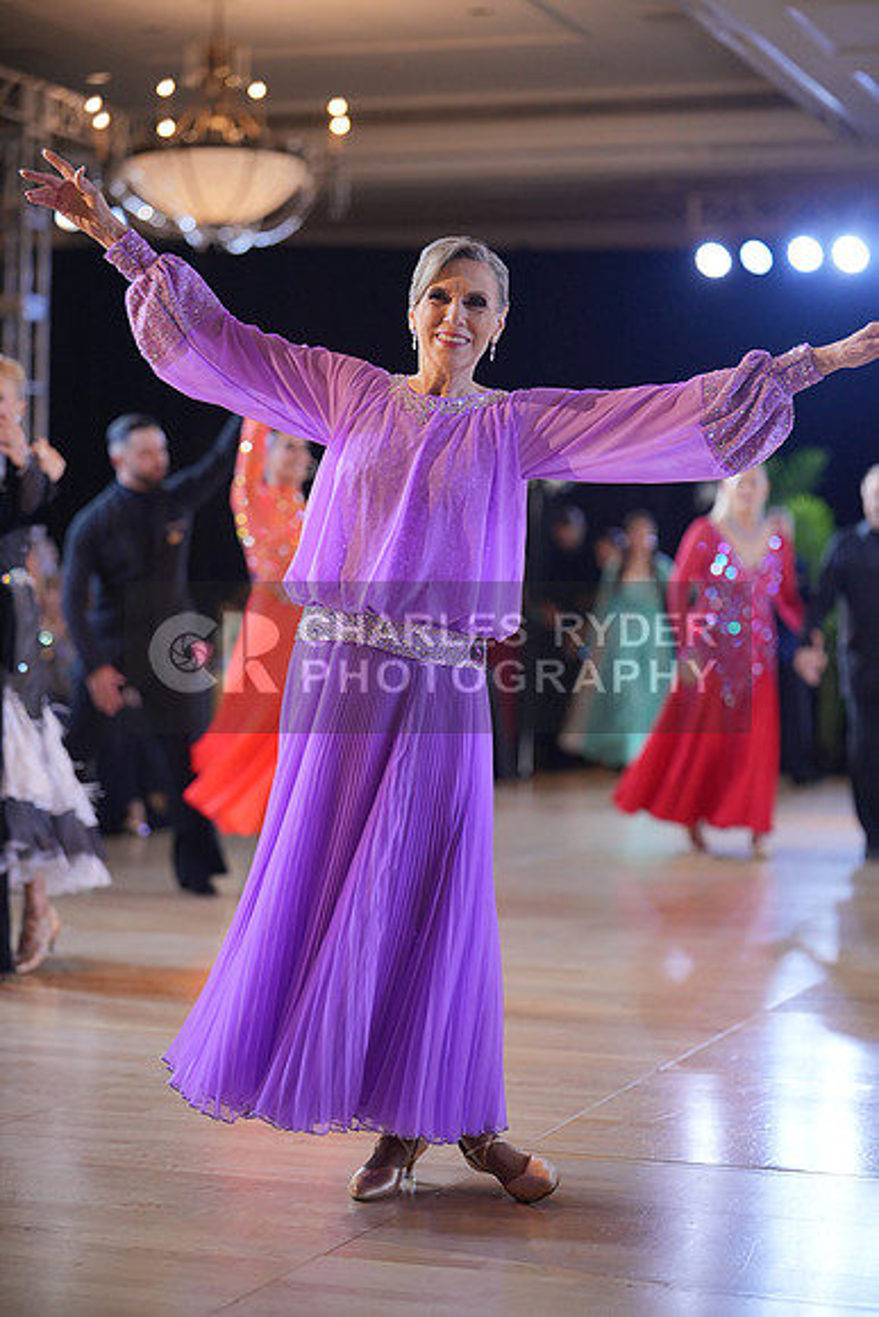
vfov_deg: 27.0
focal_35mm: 75
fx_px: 2745
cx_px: 440
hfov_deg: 18.2
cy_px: 658
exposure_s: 1/500
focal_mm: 75
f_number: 2
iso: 1000
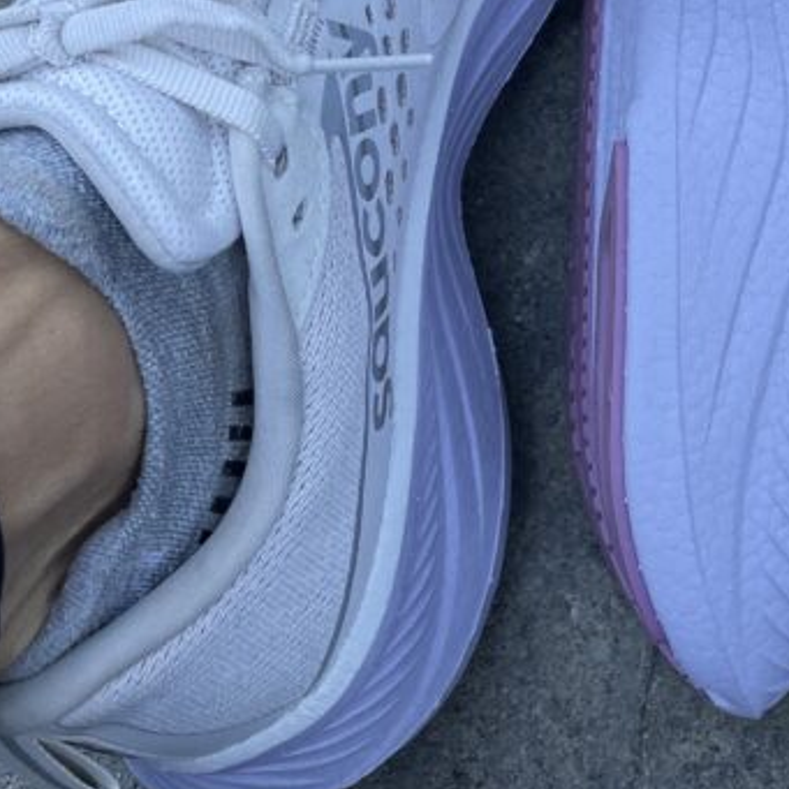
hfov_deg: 24.8
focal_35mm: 69
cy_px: 72
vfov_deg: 24.3
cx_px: 546
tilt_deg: -76.5
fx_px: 1779
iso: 125
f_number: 1.6
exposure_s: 1/121
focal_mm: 4.2
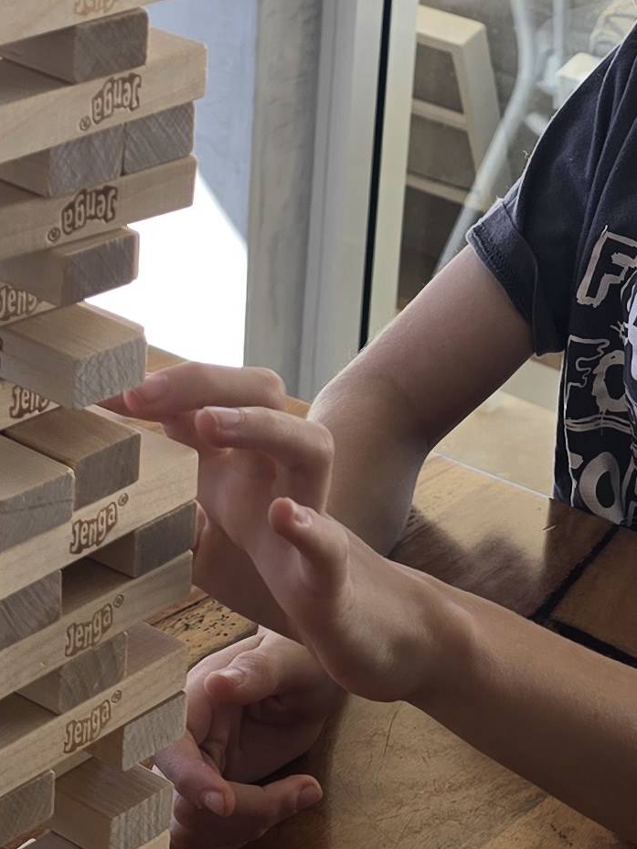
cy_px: 187
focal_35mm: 99
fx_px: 2428
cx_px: 500
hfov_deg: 14.9
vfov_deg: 19.7
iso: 12
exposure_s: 1/110
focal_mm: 6.3
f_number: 1.7
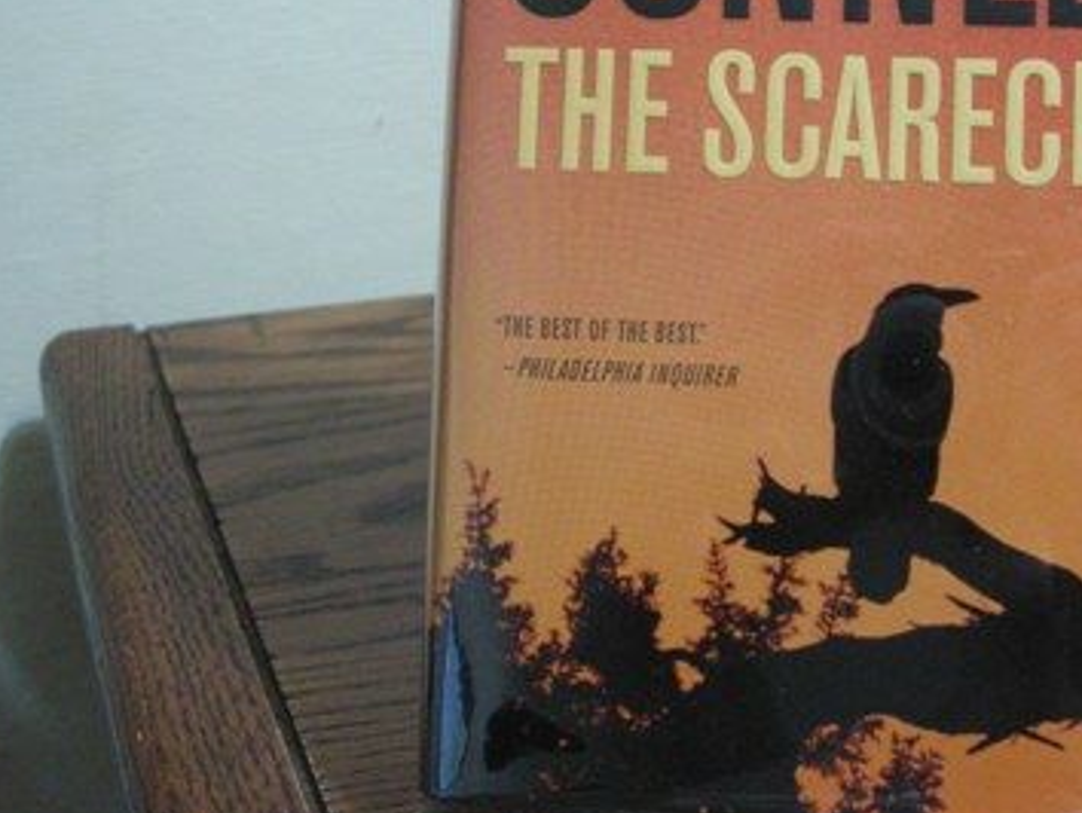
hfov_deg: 29.4
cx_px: 795
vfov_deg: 22.3
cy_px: 174
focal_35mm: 65
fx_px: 2033
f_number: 2.7
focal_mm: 7.5
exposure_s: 1/24.3
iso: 400
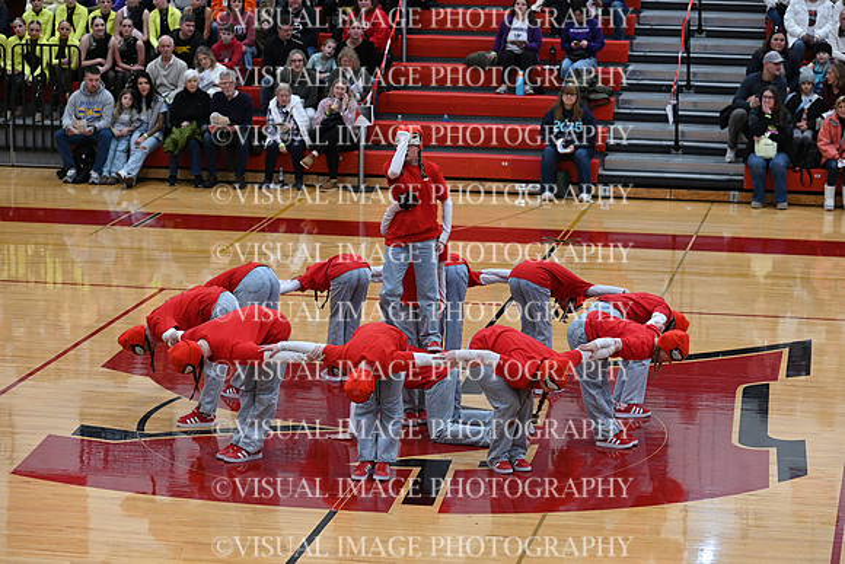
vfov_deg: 12.5
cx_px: 422
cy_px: 282
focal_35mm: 110
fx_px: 2582
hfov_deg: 18.6
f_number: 4
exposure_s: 1/400
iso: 4000
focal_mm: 110
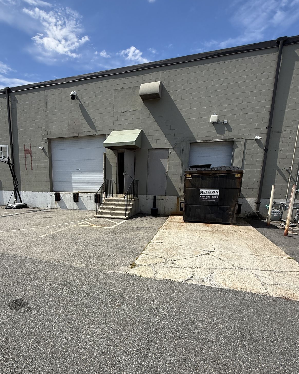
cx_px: 111
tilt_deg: -10.1
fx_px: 221
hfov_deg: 67.0
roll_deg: -0.9
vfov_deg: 79.1
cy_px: 230
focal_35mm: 20
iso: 50
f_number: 2.2
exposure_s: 1/1961
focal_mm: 2.22
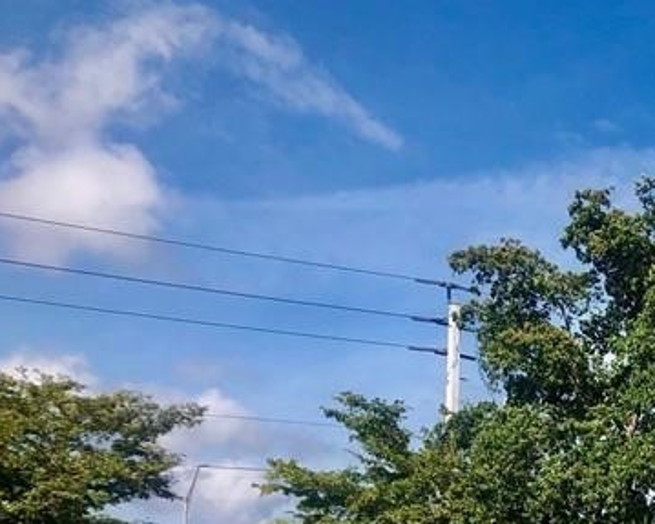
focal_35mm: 78
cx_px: 901
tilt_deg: +1.8
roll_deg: -1.3
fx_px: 1512
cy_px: 643
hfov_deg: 21.6
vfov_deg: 18.5
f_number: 1.8
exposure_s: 1/3690
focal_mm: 3.99
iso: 20
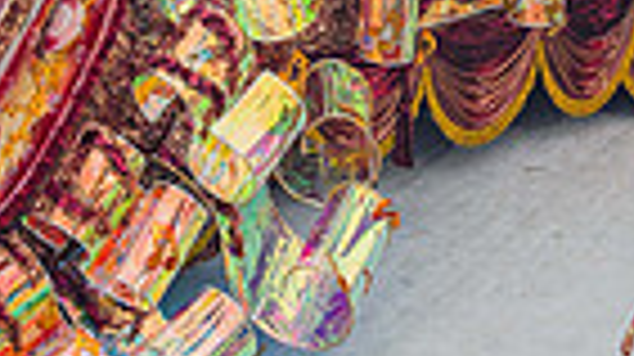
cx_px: 364
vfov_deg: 8.5
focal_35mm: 136
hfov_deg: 15.8
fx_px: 2284
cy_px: -311
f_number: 5
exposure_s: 1/1000
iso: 800
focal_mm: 31.5
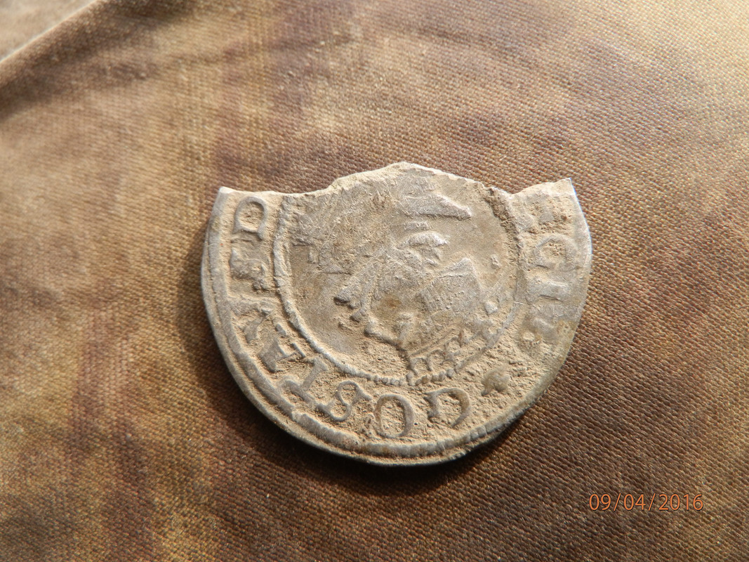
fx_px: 736
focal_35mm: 34
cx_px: 374
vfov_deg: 41.8
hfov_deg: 54.0
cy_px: 281
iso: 80
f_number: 3.5
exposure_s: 1/400
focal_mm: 6.17
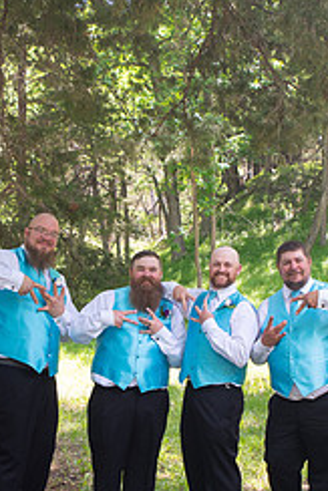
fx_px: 942
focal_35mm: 69
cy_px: 307
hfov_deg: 19.8
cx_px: 175
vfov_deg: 29.1
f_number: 5
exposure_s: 1/125
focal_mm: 29
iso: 250
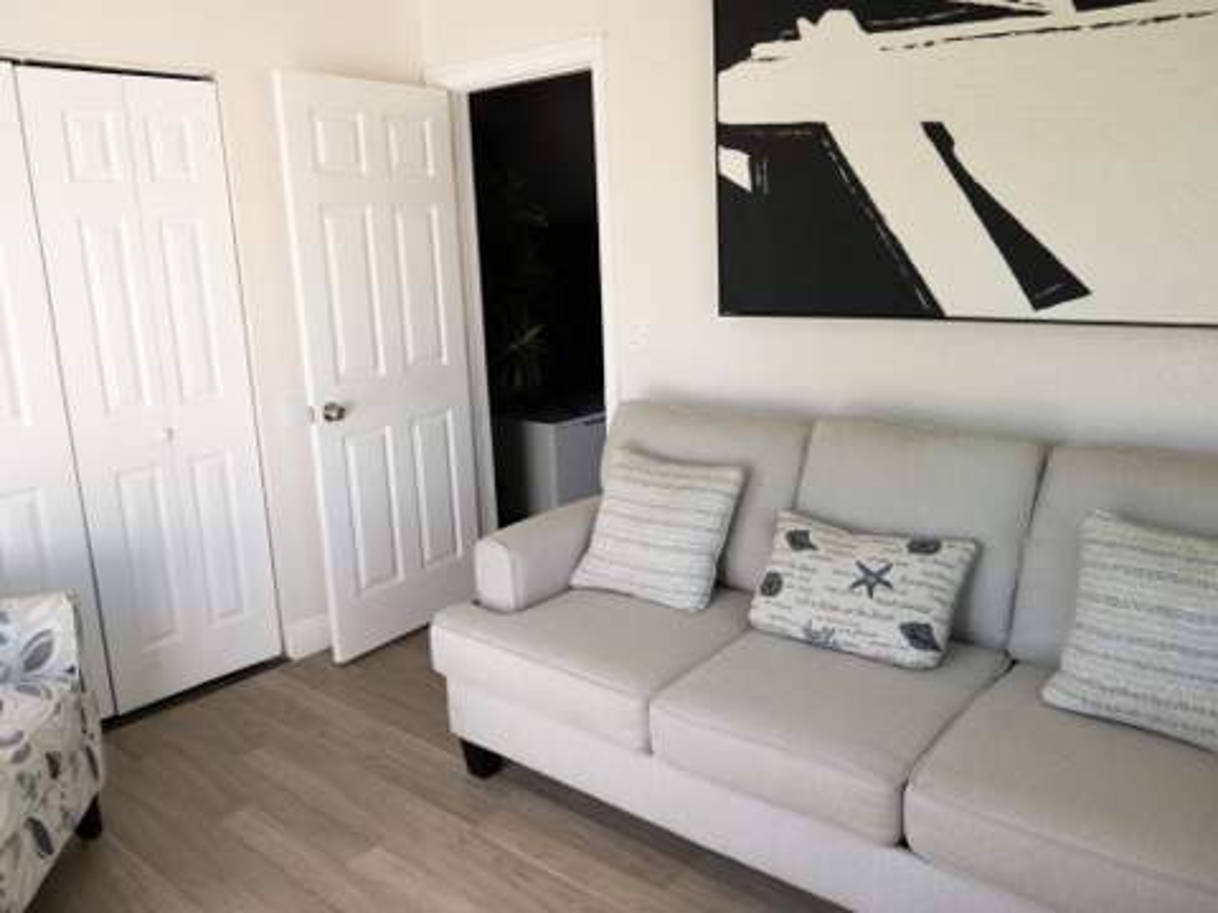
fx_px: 1056
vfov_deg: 46.8
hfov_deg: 60.0
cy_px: 456
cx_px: 609
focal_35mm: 30
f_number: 4
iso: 200
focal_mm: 14
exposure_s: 1/200
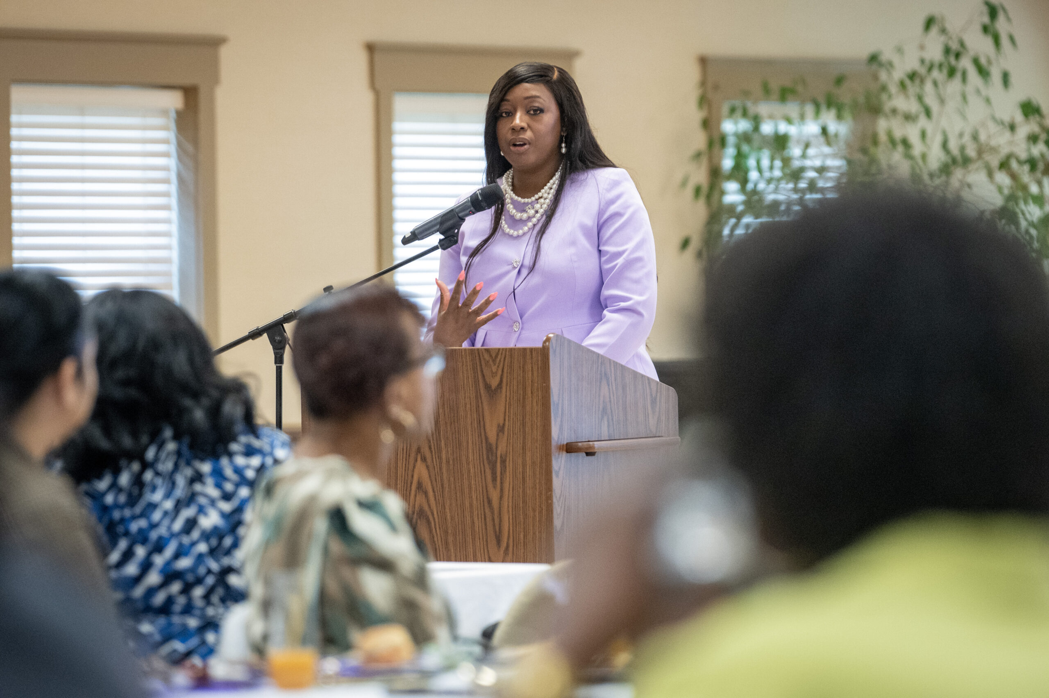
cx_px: 524
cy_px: 349
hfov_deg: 9.2
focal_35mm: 225
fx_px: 6554
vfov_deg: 6.1
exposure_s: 1/200
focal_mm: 150
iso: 4000
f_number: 2.8
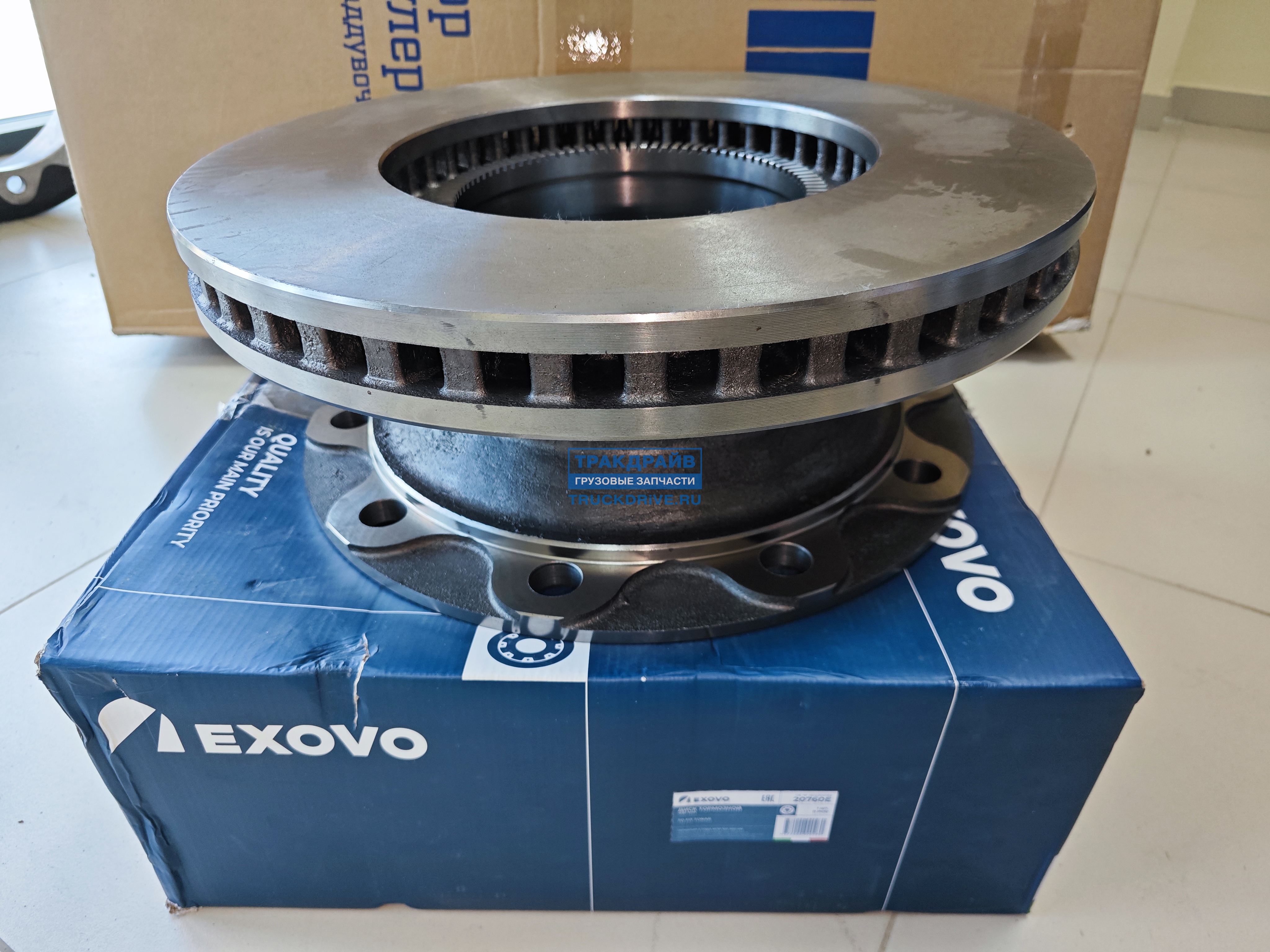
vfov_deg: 58.9
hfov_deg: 73.9
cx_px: 635
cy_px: 476
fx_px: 844
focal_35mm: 23
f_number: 1.8
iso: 125
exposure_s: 1/100
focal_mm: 5.43
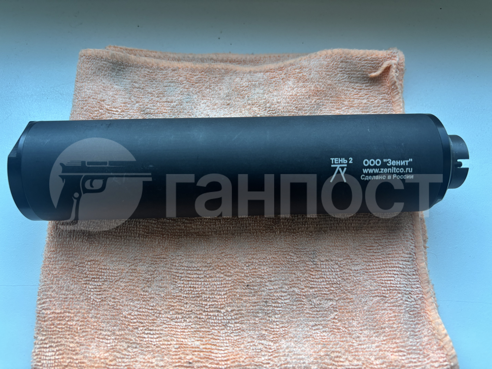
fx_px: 370
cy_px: 184
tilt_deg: -71.6
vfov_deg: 53.1
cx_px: 246
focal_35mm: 26
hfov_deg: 67.3
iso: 125
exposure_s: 1/109
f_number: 1.6
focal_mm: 5.96
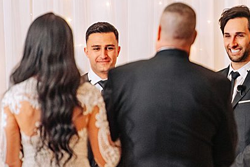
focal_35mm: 465
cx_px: 265
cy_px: 68
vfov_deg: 3.0
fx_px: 3231
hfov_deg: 4.4
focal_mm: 200
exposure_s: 1/80
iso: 640
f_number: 2.8
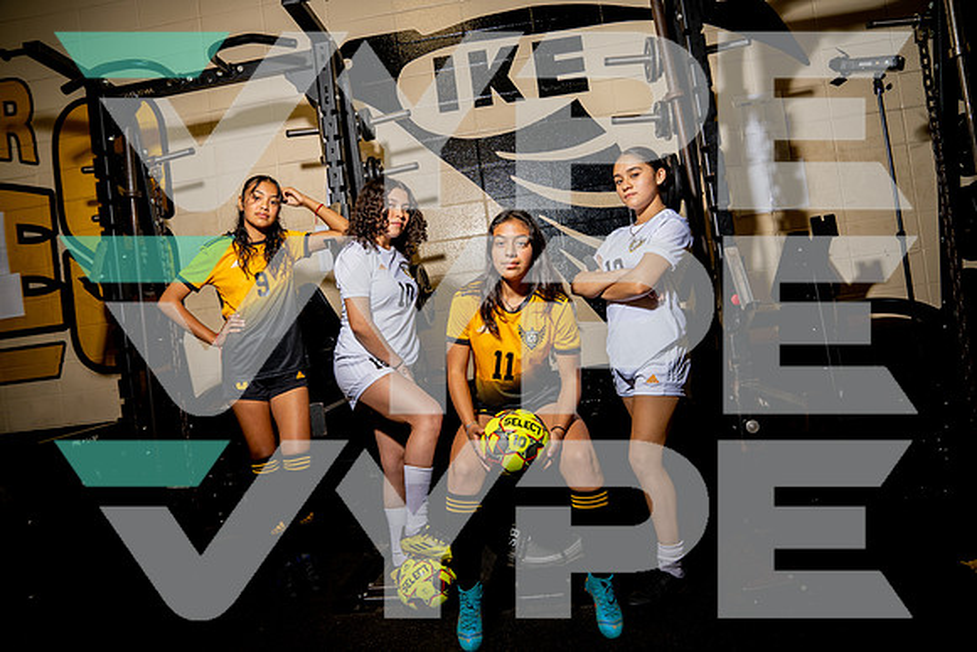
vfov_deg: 53.2
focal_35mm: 24
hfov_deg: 73.7
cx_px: 488
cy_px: 326
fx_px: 651
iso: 100
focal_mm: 24
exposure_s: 1/250
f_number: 4.5
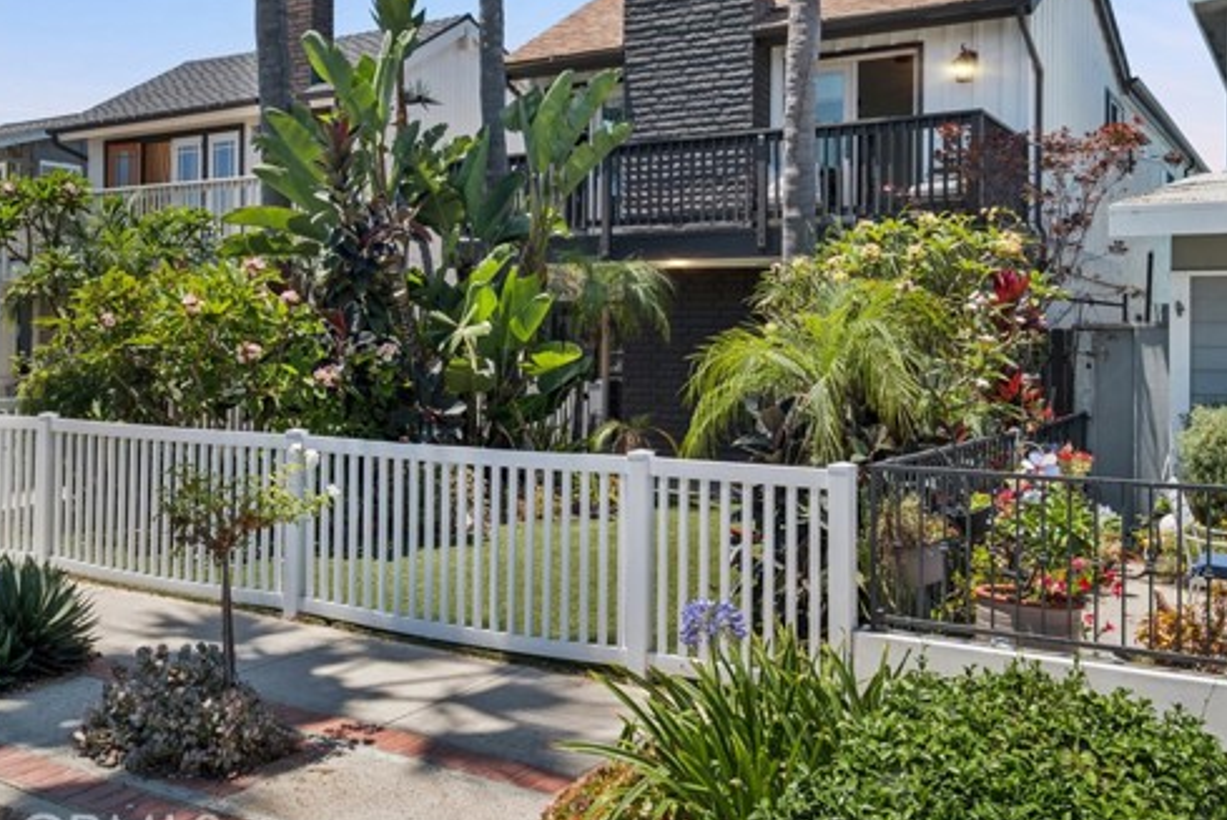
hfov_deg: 55.6
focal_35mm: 34
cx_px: 529
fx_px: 1160
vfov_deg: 38.8
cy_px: 337
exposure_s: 1/140
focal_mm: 17.4
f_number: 8
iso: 125
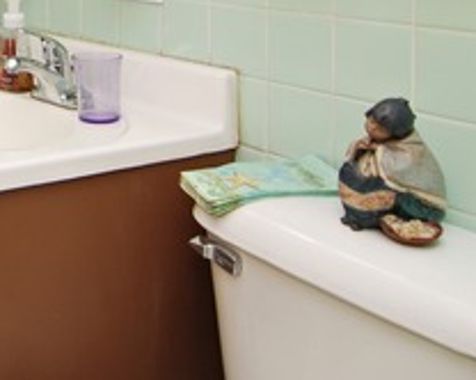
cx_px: -82
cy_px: -66
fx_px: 732
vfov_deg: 26.2
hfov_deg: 30.9
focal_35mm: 52
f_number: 6.3
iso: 100
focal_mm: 12
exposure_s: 1/15
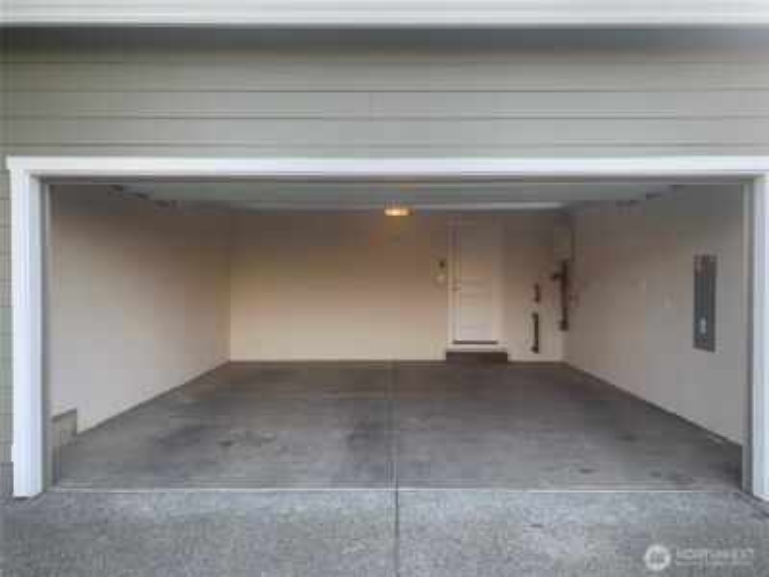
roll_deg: -0.3
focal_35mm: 26
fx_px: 578
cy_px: 288
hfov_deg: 67.3
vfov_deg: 53.1
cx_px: 384
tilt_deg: -1.3
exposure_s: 1/121
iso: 40
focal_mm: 4.25
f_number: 1.8
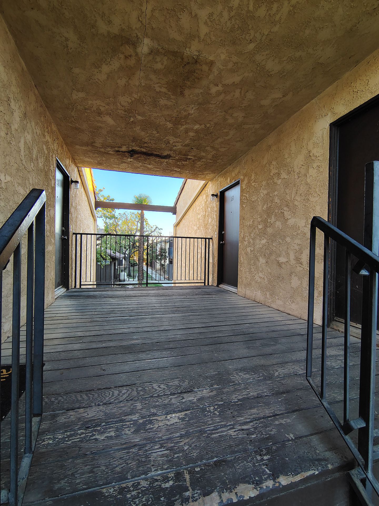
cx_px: 190
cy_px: 253
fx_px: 234
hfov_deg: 78.1
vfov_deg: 94.5
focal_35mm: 16
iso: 203
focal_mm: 2.13
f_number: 2.2
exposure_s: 1/60
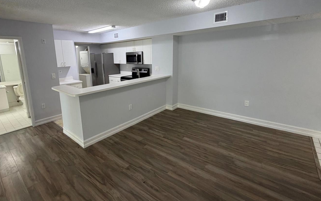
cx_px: 138
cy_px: 86
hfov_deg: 90.5
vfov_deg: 64.7
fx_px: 157
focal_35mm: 18
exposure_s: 1/60
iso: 160
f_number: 2.2
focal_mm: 2.22
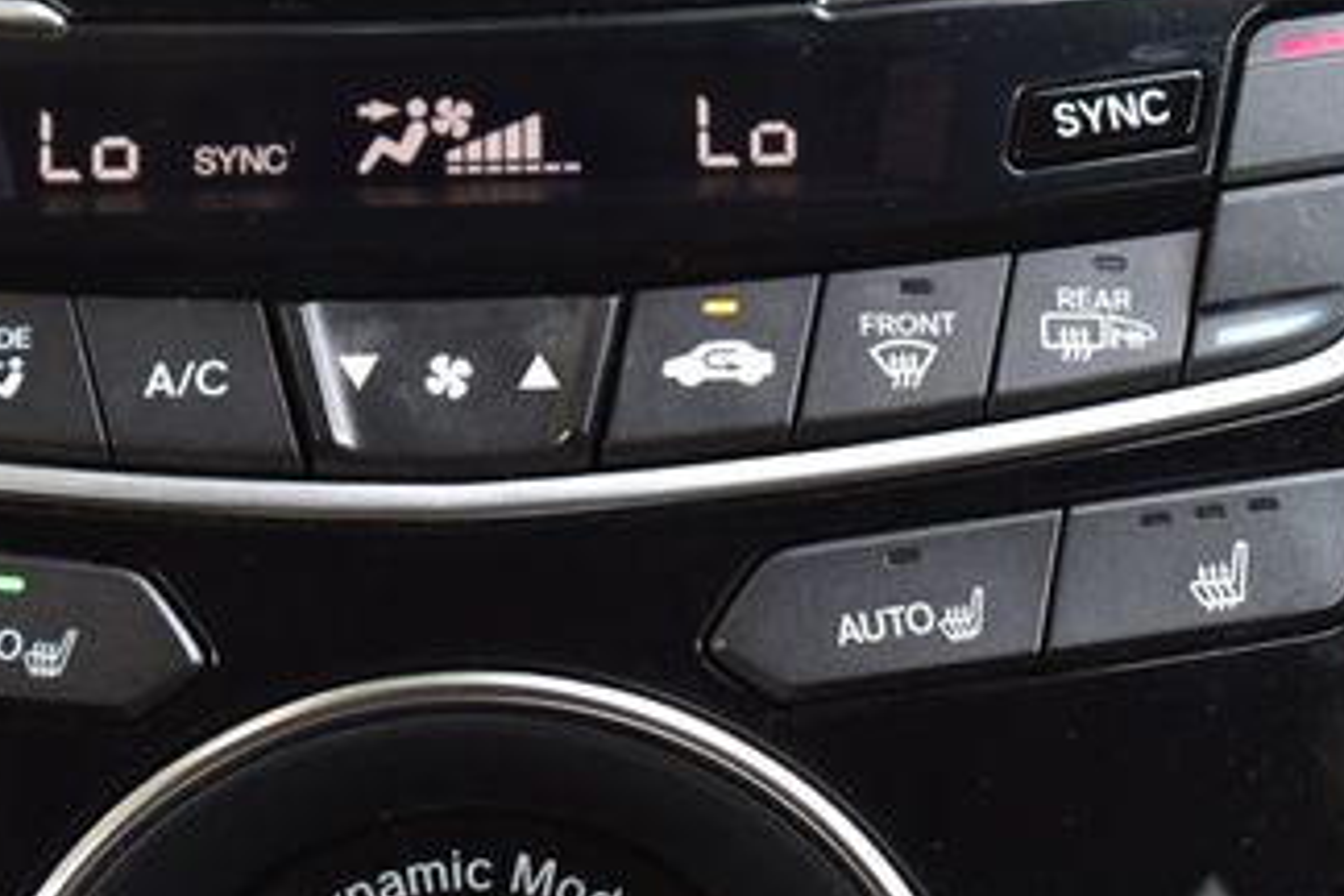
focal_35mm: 163
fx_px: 6084
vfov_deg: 8.4
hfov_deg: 12.6
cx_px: 465
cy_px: 560
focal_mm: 55
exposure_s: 1/40
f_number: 7.1
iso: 400
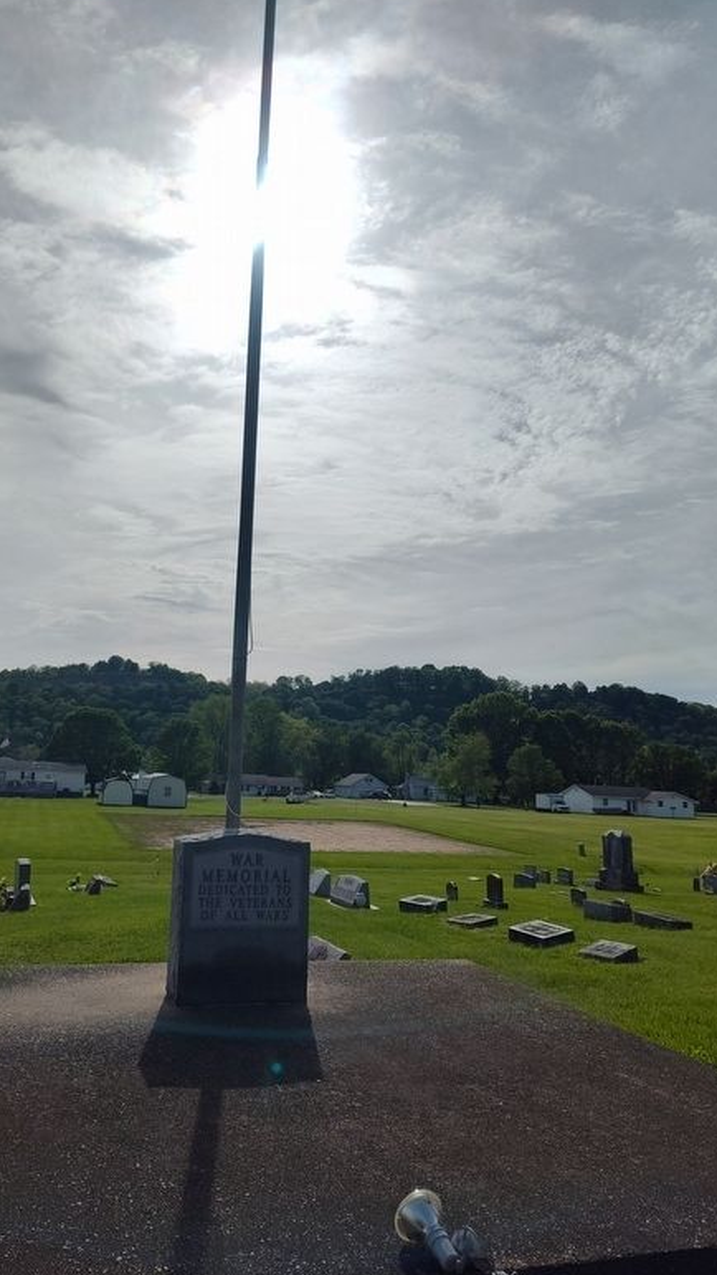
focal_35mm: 26
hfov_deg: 44.1
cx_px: 271
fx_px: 878
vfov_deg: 71.9
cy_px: 640
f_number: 1.8
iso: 100
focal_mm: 5.56
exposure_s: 1/7812
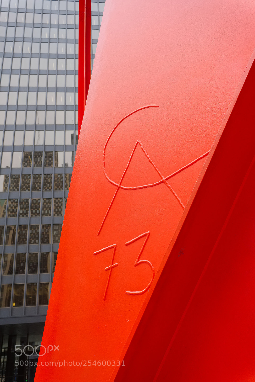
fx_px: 372
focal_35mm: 35
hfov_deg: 37.8
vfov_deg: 54.4
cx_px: 128
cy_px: 191
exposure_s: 1/200
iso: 800
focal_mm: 23
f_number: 8
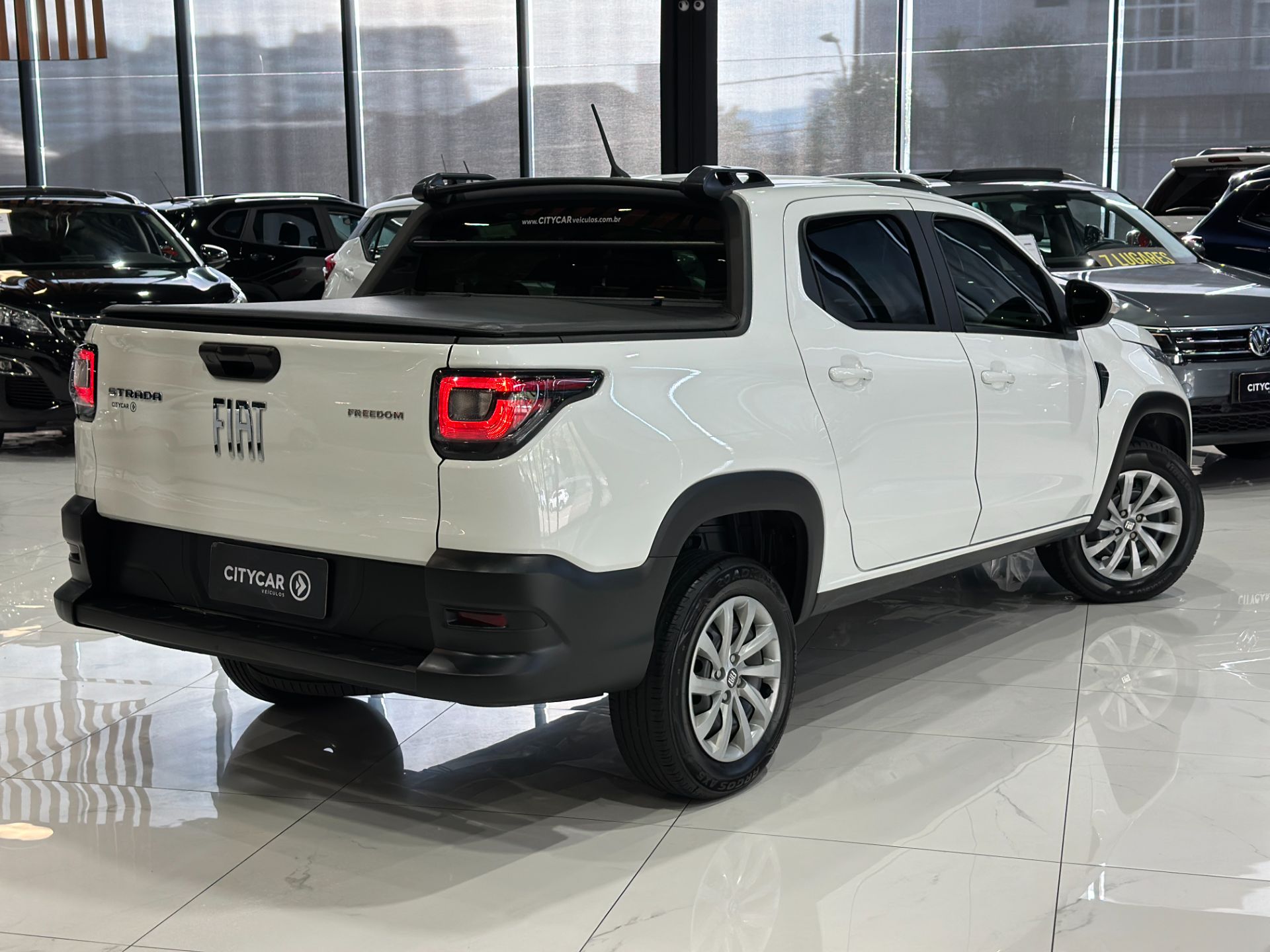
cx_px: 635
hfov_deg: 39.7
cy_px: 476
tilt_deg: -9.1
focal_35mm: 48
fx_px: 1761
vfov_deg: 30.3
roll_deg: +0.5
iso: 125
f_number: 1.78
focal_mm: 6.86
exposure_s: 1/158
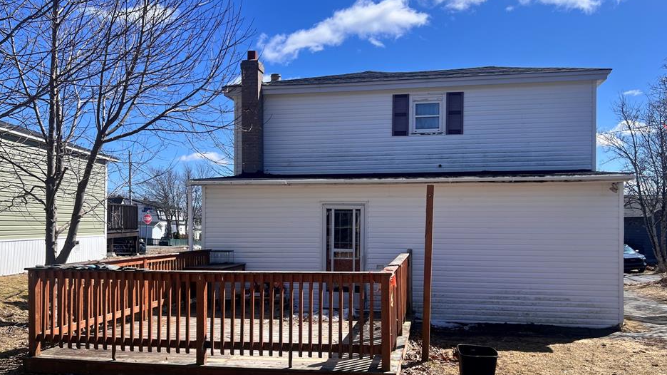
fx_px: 548
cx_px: 338
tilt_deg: +0.6
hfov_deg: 62.6
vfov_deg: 37.6
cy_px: 222
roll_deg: +0.2
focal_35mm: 31
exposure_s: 1/3831
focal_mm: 5.7
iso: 50
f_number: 1.5
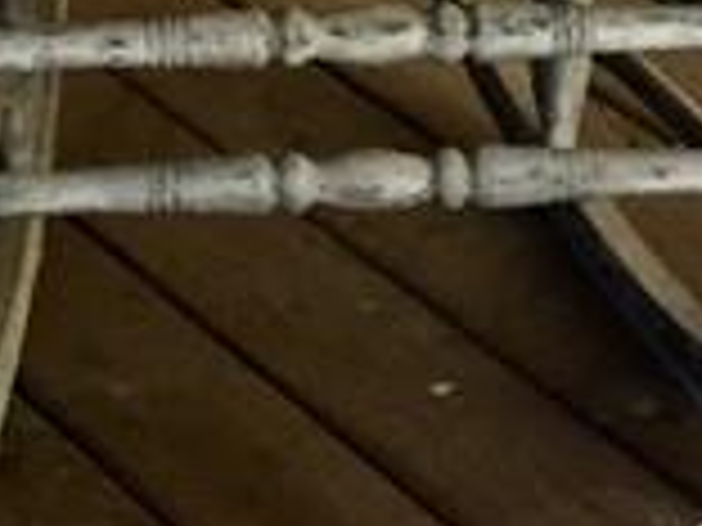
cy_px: -1039
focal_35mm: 190
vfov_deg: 7.0
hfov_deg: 10.4
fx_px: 3853
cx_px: 140
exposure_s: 1/30
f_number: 2.2
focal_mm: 4.15
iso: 100
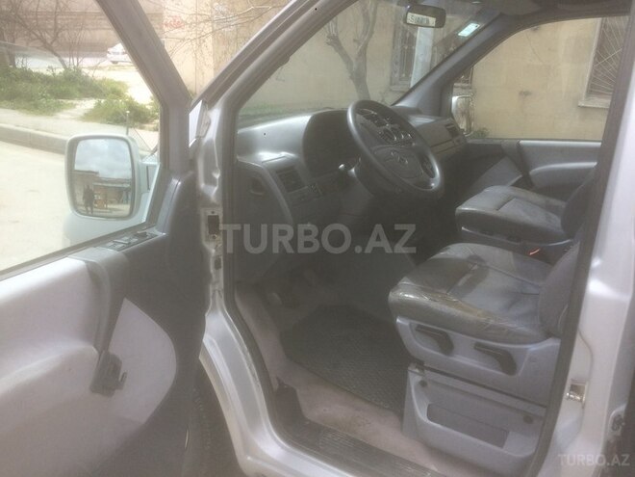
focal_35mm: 29
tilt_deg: -17.5
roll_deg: -2.8
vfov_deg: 48.2
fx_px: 532
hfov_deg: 61.7
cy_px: 238
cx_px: 318
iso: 32
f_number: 2.2
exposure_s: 1/933
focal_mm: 4.15
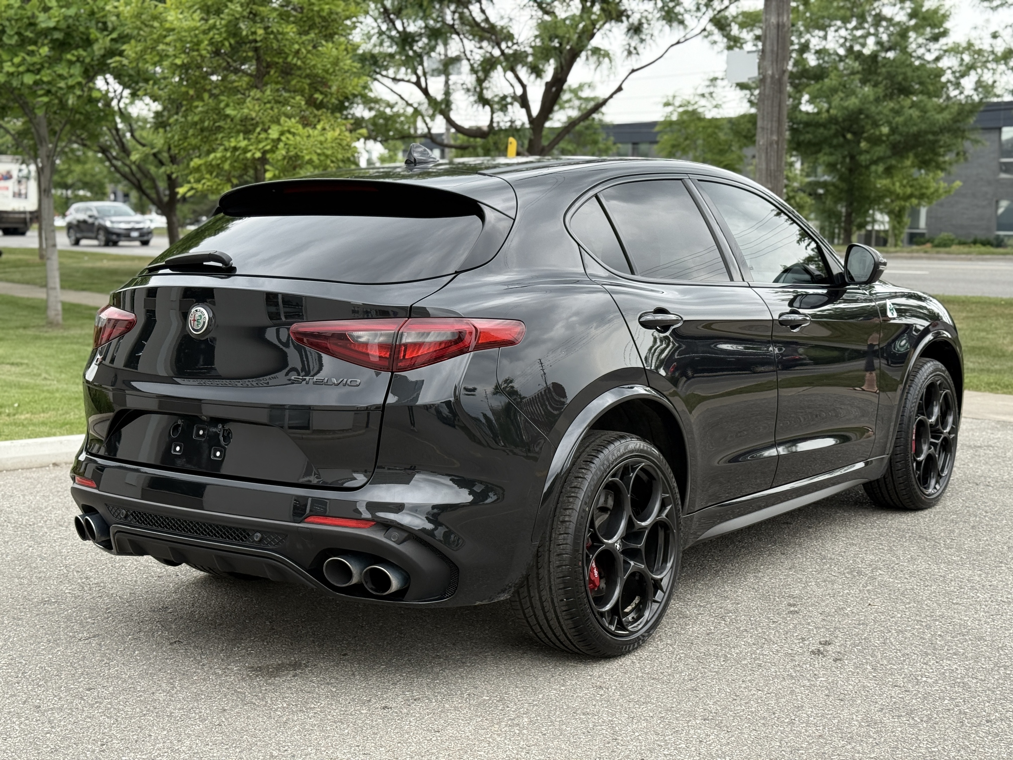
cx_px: 506
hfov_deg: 39.7
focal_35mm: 48
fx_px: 1405
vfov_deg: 30.3
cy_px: 380
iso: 100
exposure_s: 1/1167
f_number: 1.78
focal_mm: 6.76
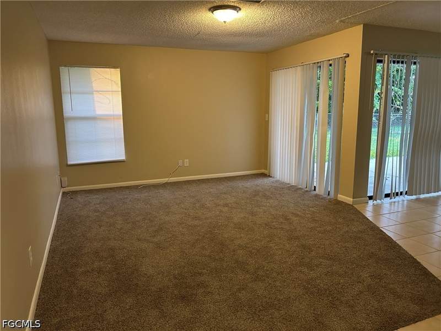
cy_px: 166
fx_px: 331
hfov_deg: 67.3
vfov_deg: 53.1
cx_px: 220
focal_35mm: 26
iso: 200
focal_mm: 5.7
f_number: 1.5
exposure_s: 1/60
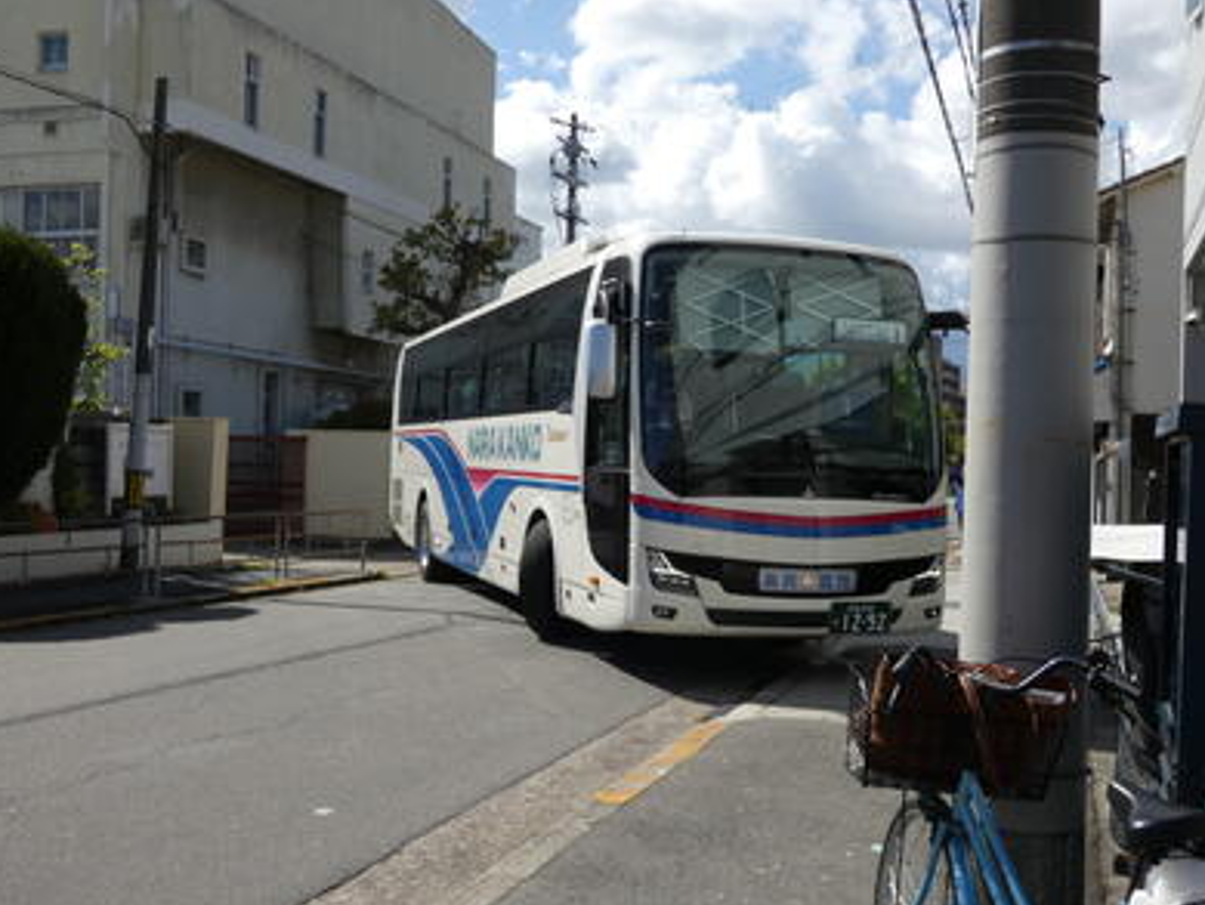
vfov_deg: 36.0
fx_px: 1393
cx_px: 599
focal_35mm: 40
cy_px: 460
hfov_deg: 46.8
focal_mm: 7.1
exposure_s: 1/1000
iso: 80
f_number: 3.6
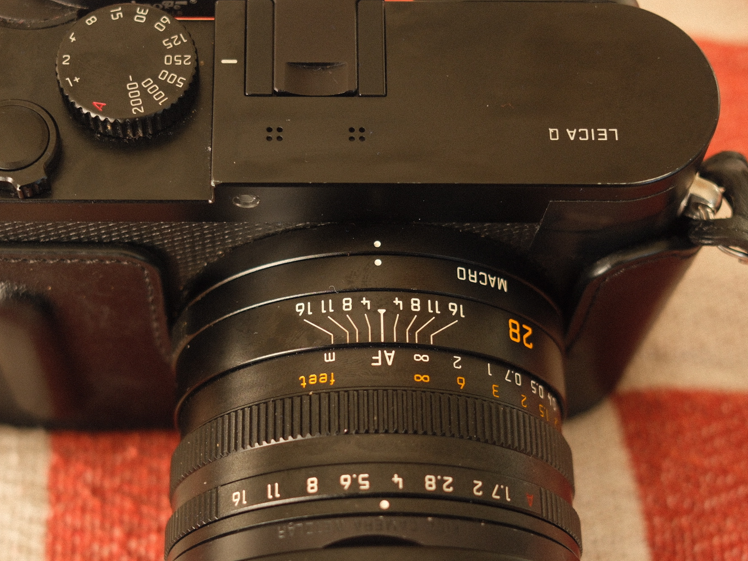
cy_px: 339
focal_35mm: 73
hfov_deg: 26.7
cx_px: 351
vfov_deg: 20.1
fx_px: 1578
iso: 250
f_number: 2.8
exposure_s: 1/52
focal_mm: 23
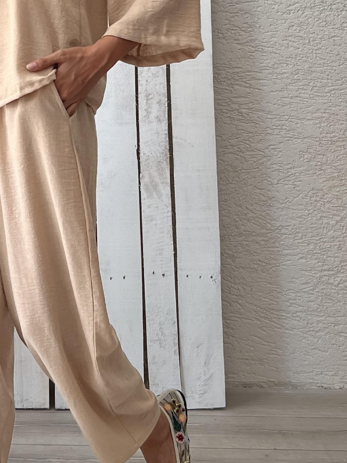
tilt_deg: -0.5
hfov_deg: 26.4
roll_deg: -0.2
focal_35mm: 53
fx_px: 709
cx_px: 22
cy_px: 138
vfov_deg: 35.7
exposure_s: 1/143
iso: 32
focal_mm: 5.7
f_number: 1.5
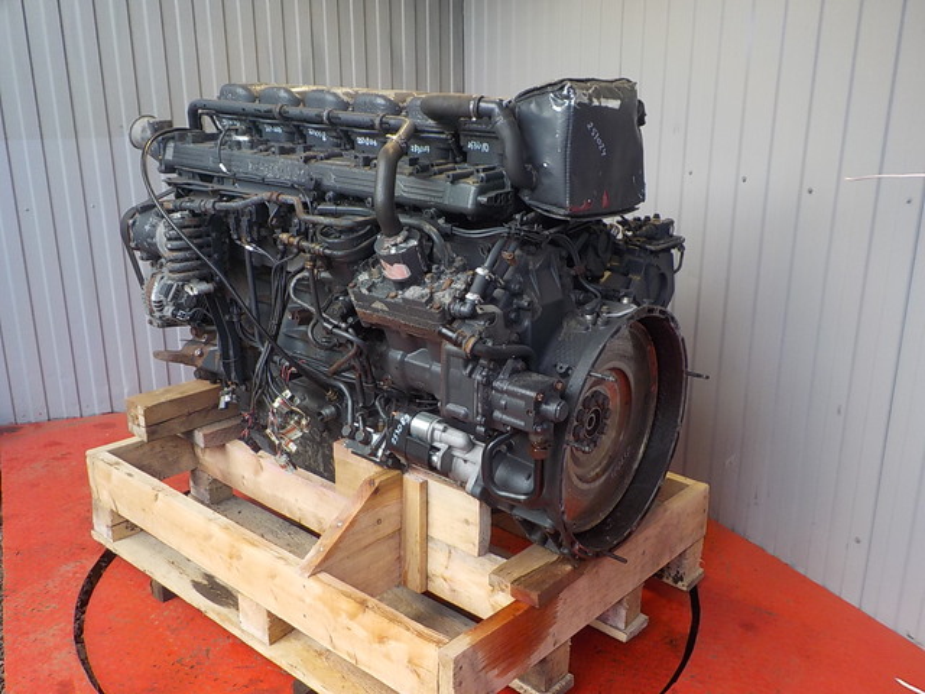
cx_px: 462
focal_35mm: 30
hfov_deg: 60.0
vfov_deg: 46.8
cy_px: 347
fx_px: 802
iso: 125
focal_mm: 4.1
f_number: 3.3
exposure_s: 1/40
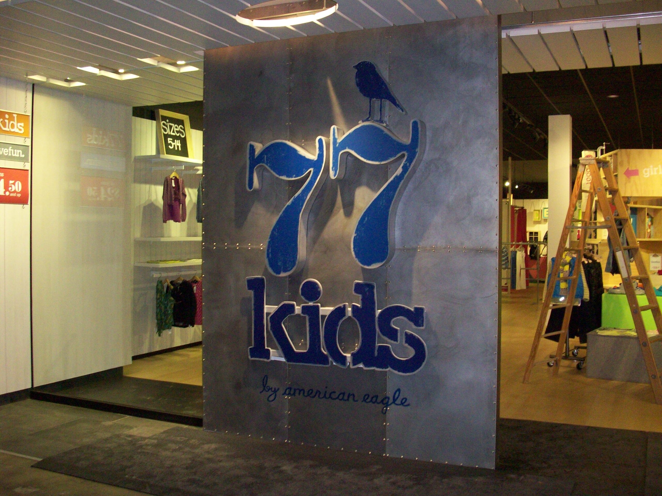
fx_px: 708
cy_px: 248
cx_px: 331
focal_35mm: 37
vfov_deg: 38.7
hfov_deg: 50.1
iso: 200
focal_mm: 6.2
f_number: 2.8
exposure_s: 1/64
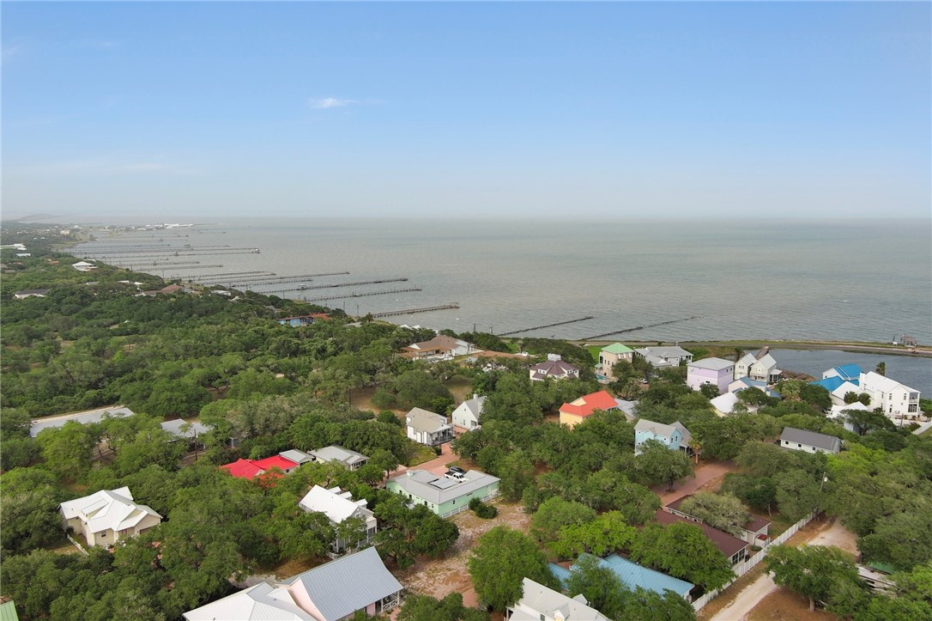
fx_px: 750
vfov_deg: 44.9
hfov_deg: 63.7
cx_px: 466
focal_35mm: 29
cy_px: 310
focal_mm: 10.57
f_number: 2.8
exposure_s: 1/50
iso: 100
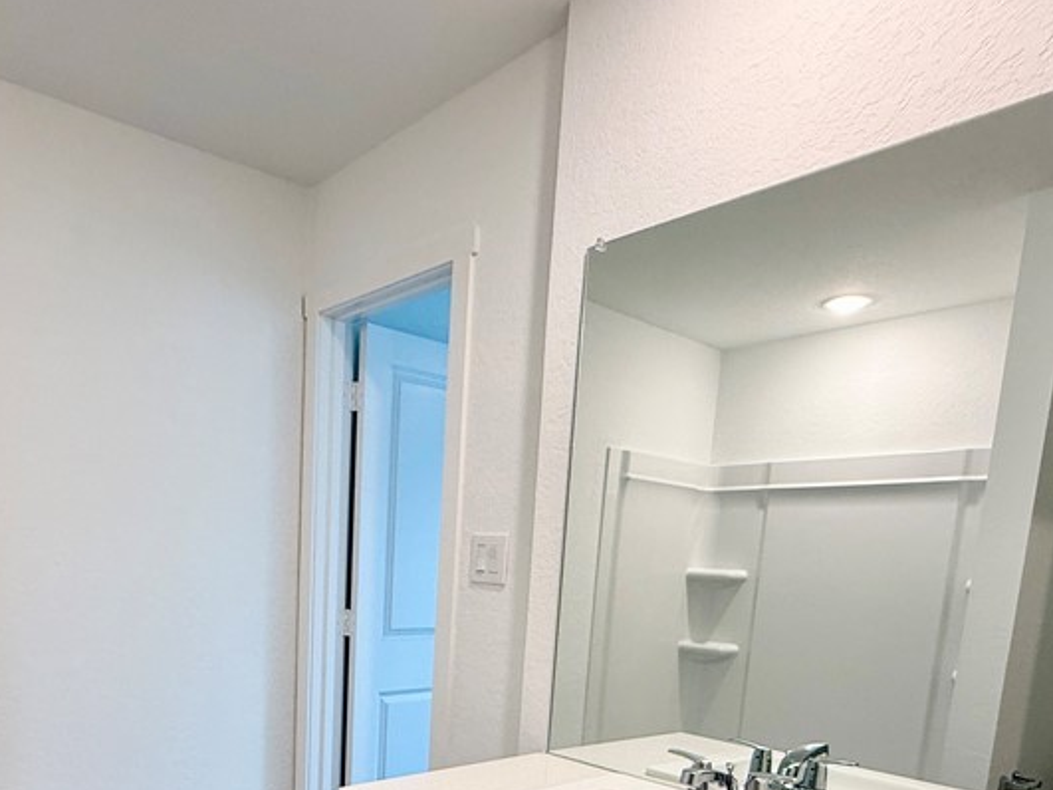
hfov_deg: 64.3
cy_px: 689
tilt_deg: -8.4
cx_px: 387
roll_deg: -3.3
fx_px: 821
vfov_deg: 47.0
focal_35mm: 27
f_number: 2.2
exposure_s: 1/120
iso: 125
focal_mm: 2.22
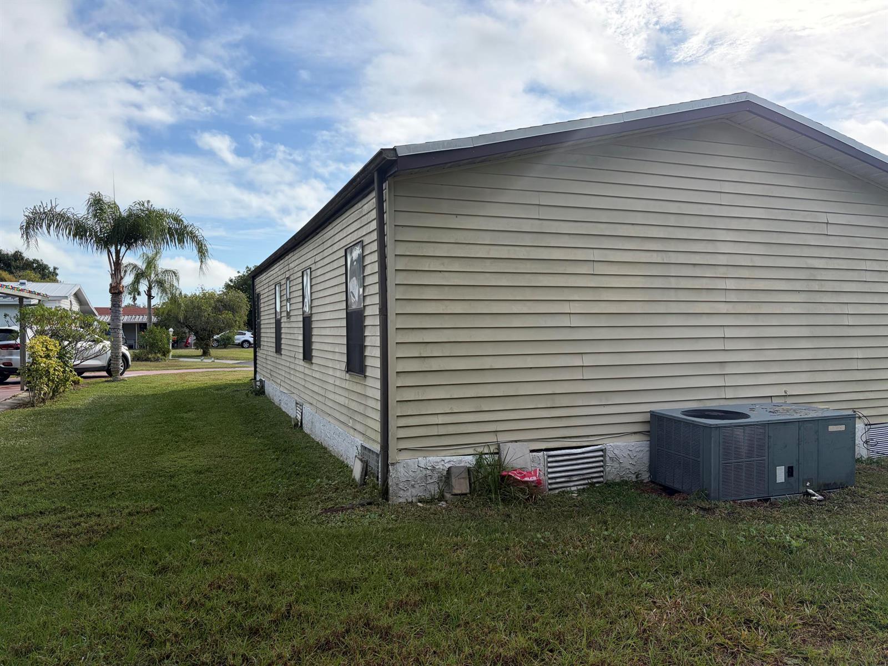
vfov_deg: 53.1
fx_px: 667
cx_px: 444
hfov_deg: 67.3
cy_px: 333
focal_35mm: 26
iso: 64
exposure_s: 1/4950
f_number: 1.6
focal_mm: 5.96
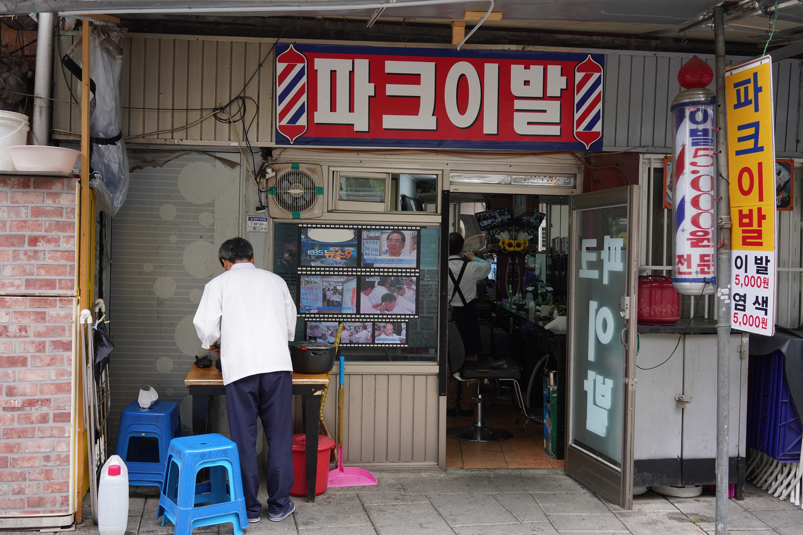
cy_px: 268
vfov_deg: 37.9
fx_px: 781
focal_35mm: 35
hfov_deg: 54.4
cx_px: 402
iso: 200
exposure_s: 1/100
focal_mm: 35
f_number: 5.6
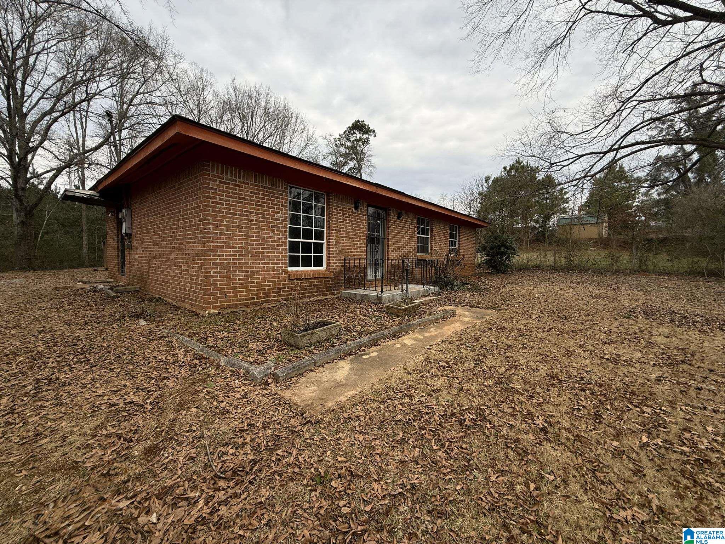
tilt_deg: -1.5
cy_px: 272
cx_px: 362
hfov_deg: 102.1
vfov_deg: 85.7
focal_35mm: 14
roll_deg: -0.9
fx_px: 293
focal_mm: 2.22
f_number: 2.2
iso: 50
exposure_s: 1/527
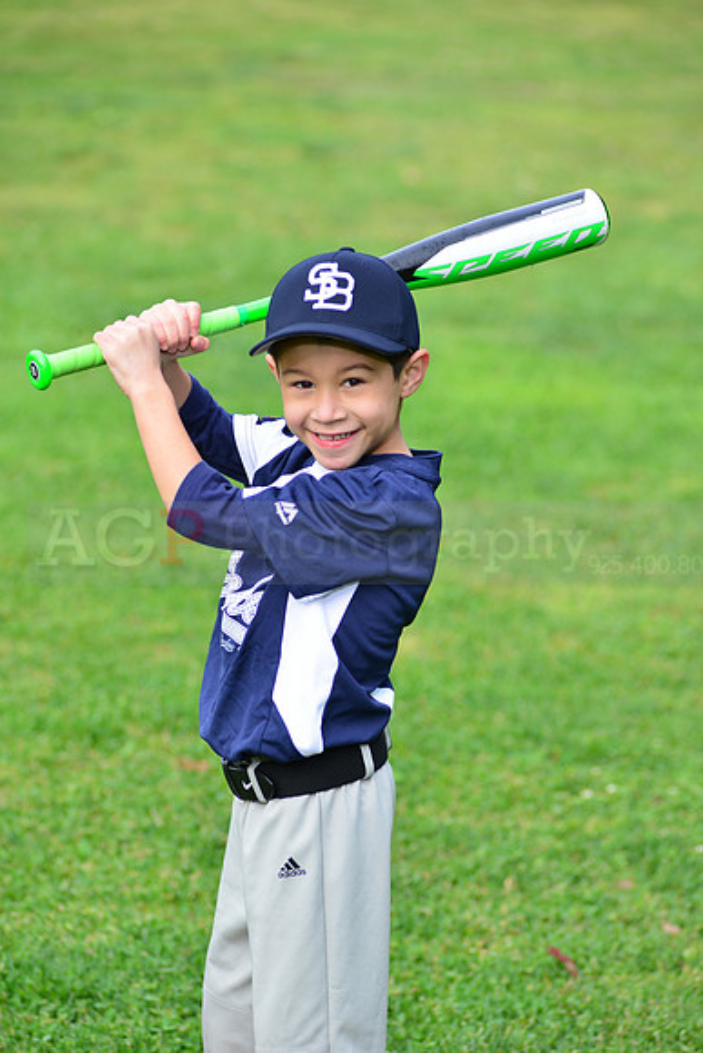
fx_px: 4244
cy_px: 526
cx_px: 352
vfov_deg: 14.2
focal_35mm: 145
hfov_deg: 9.5
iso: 320
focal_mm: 145
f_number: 5.6
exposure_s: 1/200
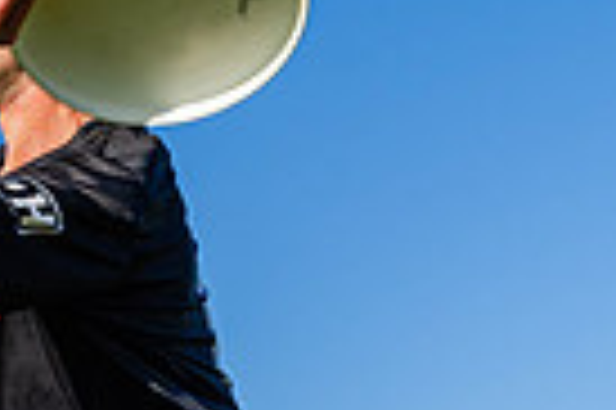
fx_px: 2529
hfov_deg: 13.6
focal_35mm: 148
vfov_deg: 9.2
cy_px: 428
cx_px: -63
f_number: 5.6
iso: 200
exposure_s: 1/1000
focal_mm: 35
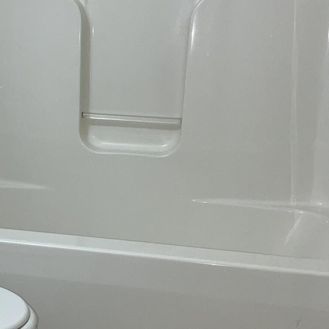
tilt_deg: -11.1
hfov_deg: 24.1
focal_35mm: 69
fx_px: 742
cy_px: 160
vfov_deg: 25.0
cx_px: 16
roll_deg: -0.2
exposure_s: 1/60
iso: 25
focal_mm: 3
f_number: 1.8
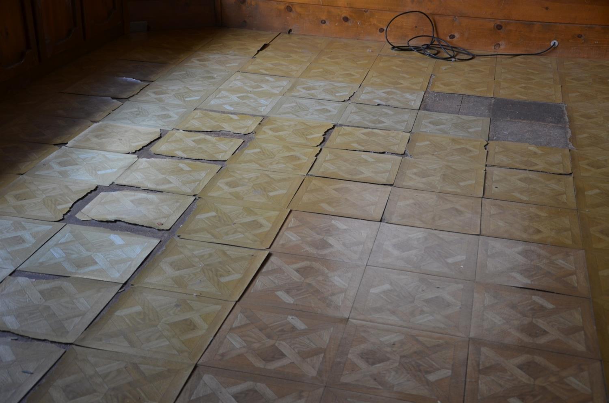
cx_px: 304
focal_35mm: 52
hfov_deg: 37.9
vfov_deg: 25.6
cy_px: 202
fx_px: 886
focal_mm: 35
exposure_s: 1/60
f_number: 4.5
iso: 400
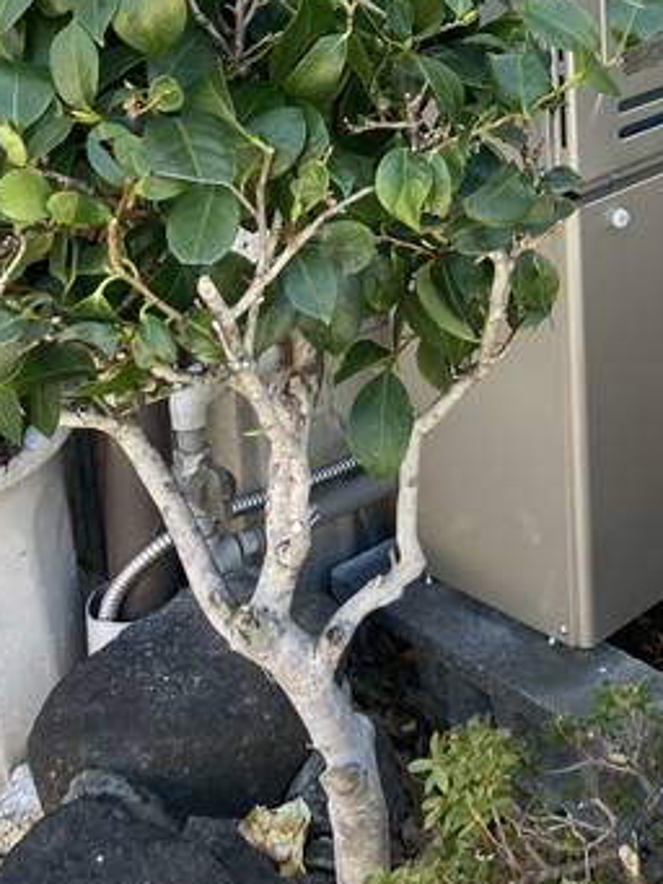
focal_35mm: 70
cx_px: 689
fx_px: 1786
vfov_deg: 26.5
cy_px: 38
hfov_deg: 20.3
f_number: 1.8
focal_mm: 3.99
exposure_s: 1/122
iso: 25
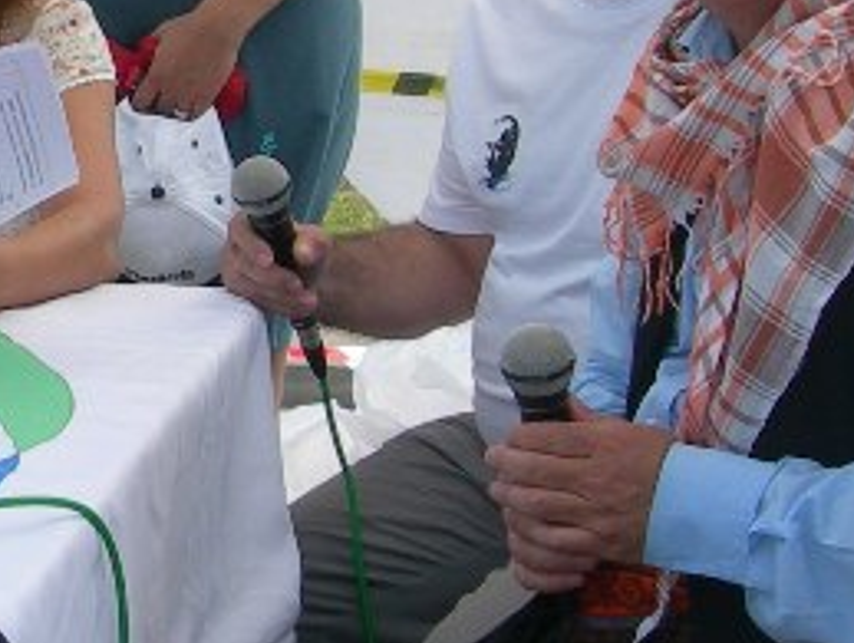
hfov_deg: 12.7
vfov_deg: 9.9
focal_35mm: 150
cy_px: 142
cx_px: -244
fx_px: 3706
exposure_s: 1/366
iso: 50
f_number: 4.8
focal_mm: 7.8
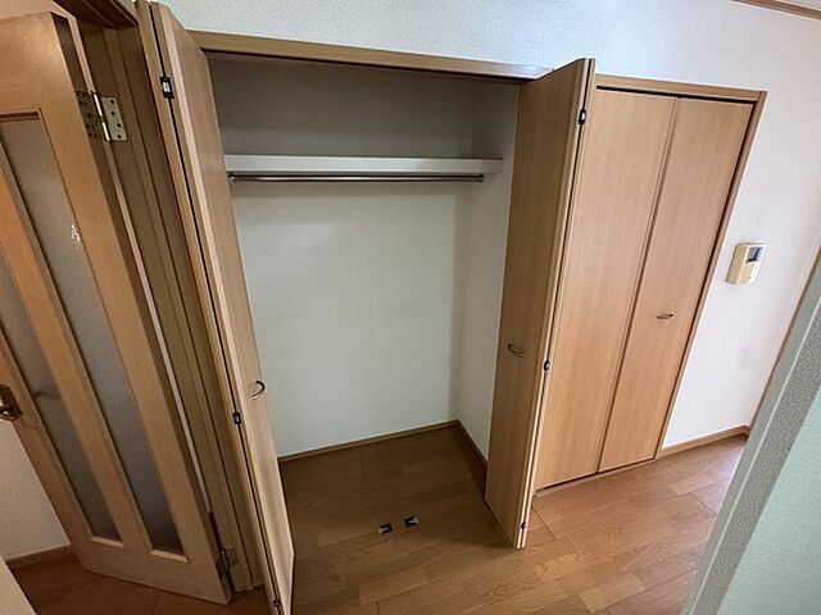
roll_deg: +1.2
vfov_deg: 85.7
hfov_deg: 102.1
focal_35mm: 14
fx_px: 332
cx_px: 410
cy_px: 308
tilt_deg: -18.1
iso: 500
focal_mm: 2.22
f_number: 2.2
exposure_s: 1/60
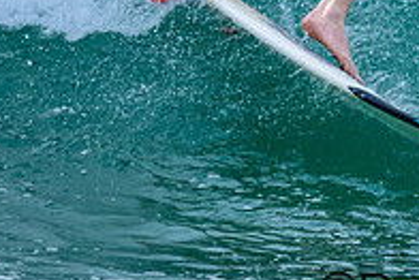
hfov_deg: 0.7
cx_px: 586
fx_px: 35093
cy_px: -99
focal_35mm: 3013
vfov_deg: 0.5
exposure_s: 1/3200
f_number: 6.3
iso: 400
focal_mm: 800
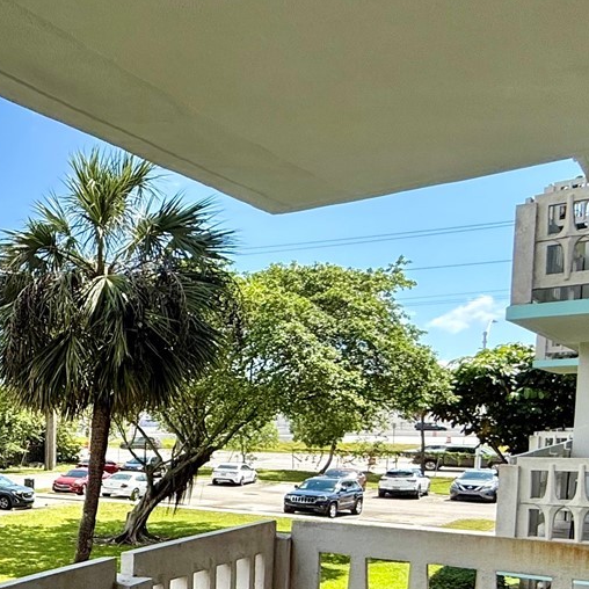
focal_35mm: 39
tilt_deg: -3.1
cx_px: -203
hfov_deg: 31.4
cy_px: 467
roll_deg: +0.5
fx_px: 751
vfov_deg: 41.1
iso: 50
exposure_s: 1/1464
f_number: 2.2
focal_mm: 2.22
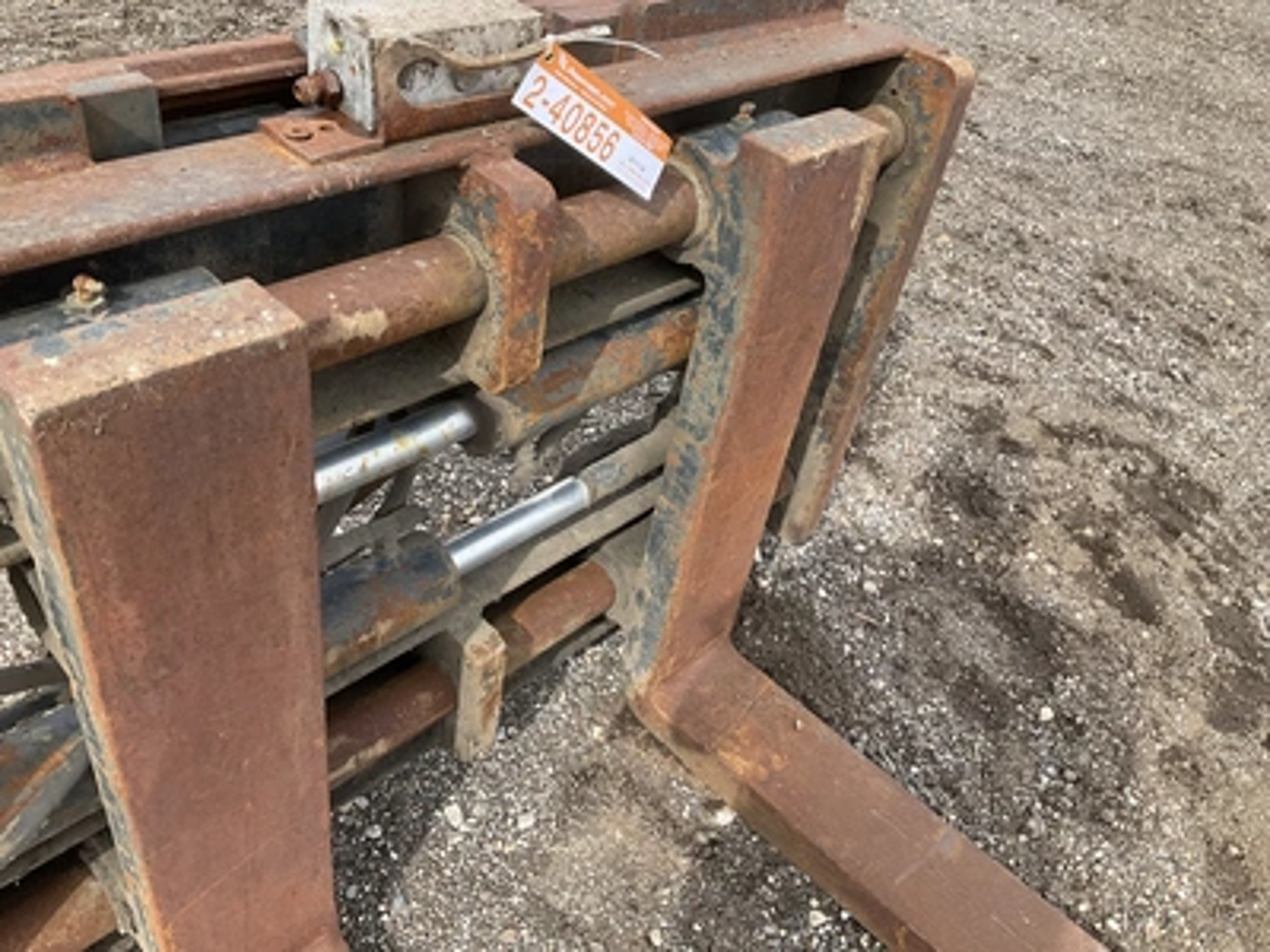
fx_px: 1064
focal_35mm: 29
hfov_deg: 61.7
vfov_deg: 48.2
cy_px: 476
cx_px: 635
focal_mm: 3
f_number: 1.8
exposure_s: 1/454
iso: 25
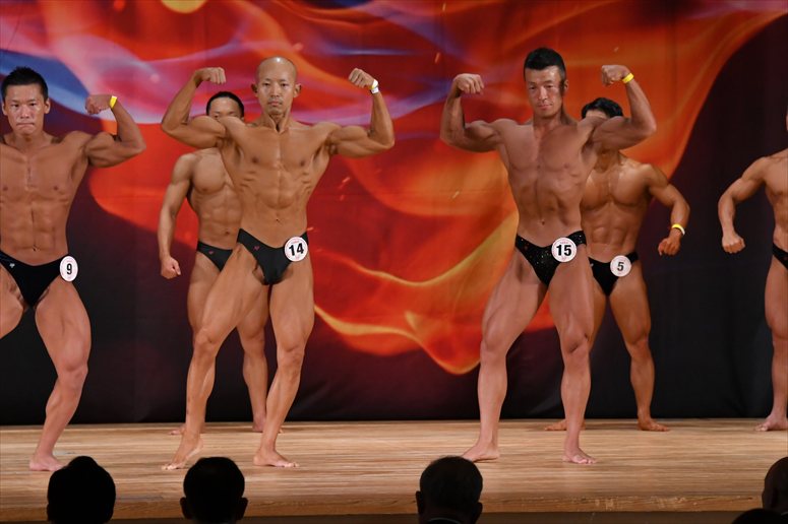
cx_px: 394
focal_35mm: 225
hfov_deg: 9.2
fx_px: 4923
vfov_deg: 6.1
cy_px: 262
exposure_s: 1/400
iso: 3200
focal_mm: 150
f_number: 5.6
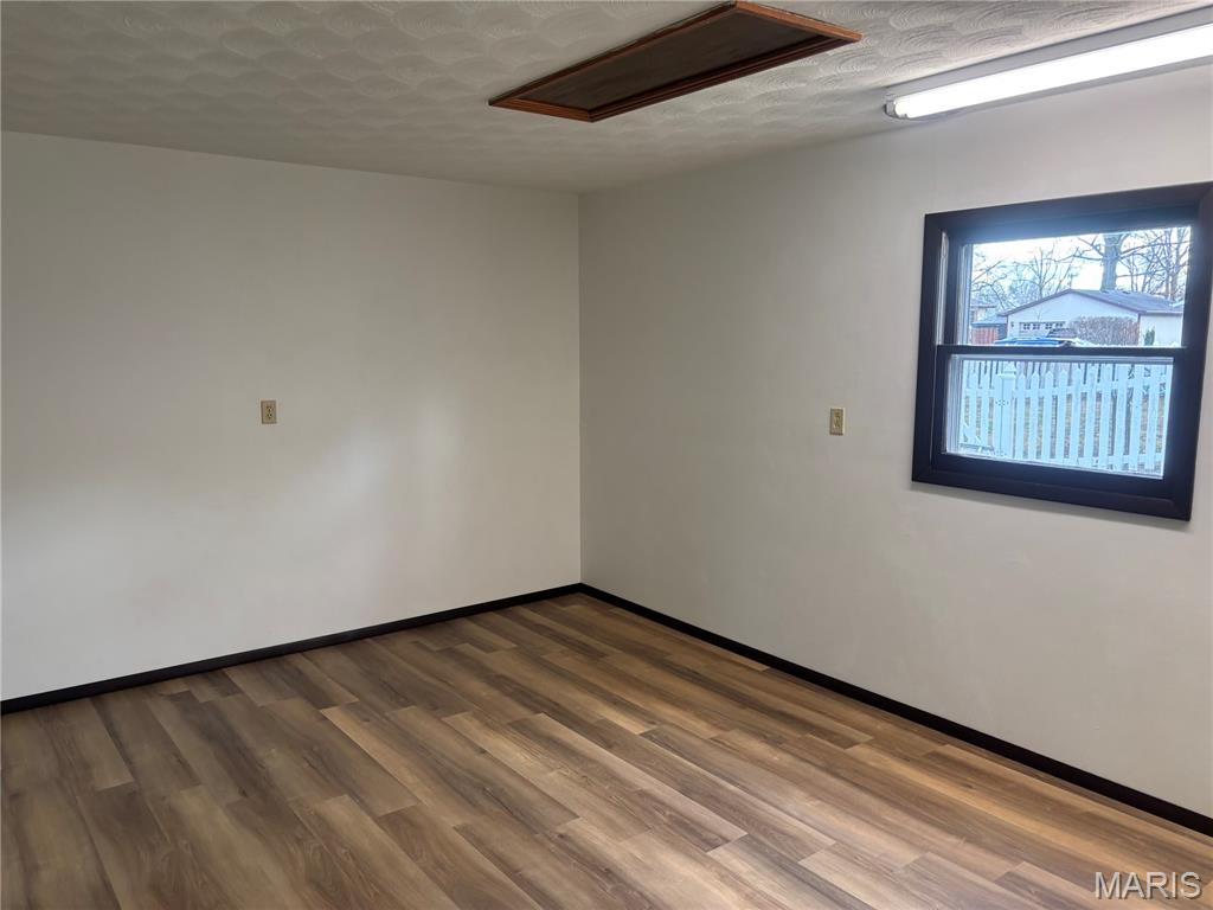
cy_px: 455
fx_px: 911
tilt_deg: -7.5
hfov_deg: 67.3
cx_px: 606
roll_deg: +0.3
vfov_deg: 53.1
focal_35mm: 26
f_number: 1.6
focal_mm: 5.96
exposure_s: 1/60
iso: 80
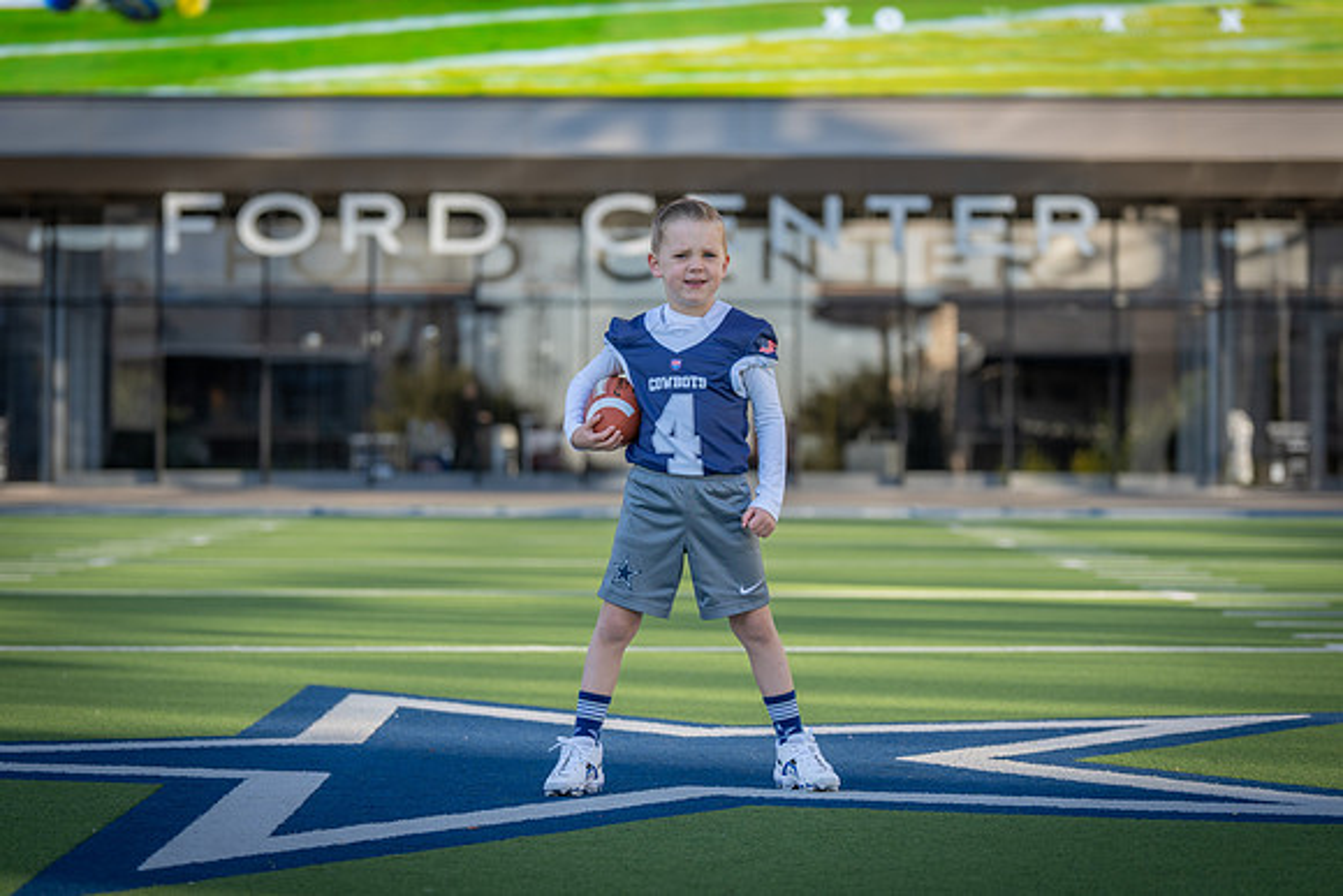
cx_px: 672
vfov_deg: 14.1
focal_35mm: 97
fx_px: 3625
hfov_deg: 21.0
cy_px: 448
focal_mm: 93
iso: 100
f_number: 2.8
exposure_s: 1/500
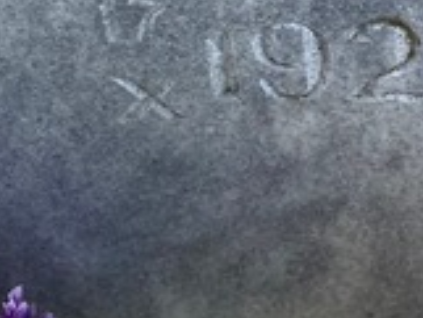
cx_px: 476
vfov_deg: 11.0
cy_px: -184
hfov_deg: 14.9
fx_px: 1578
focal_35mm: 129
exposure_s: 1/719
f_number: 1.8
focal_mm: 4.25
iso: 32
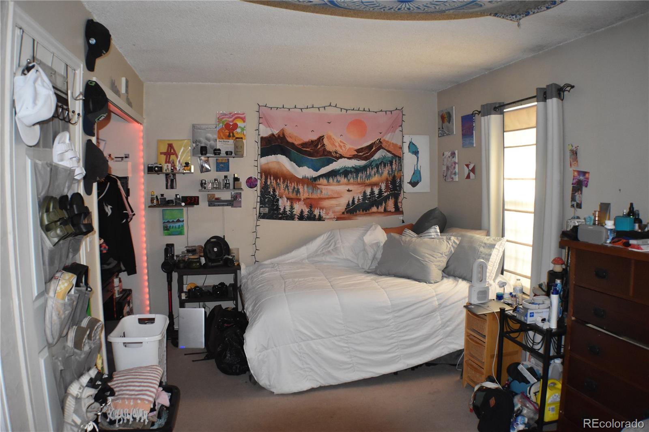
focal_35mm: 34
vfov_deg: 38.3
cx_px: 324
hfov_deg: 55.1
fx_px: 622
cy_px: 216
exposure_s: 1/60
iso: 2200
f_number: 3.8
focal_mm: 23
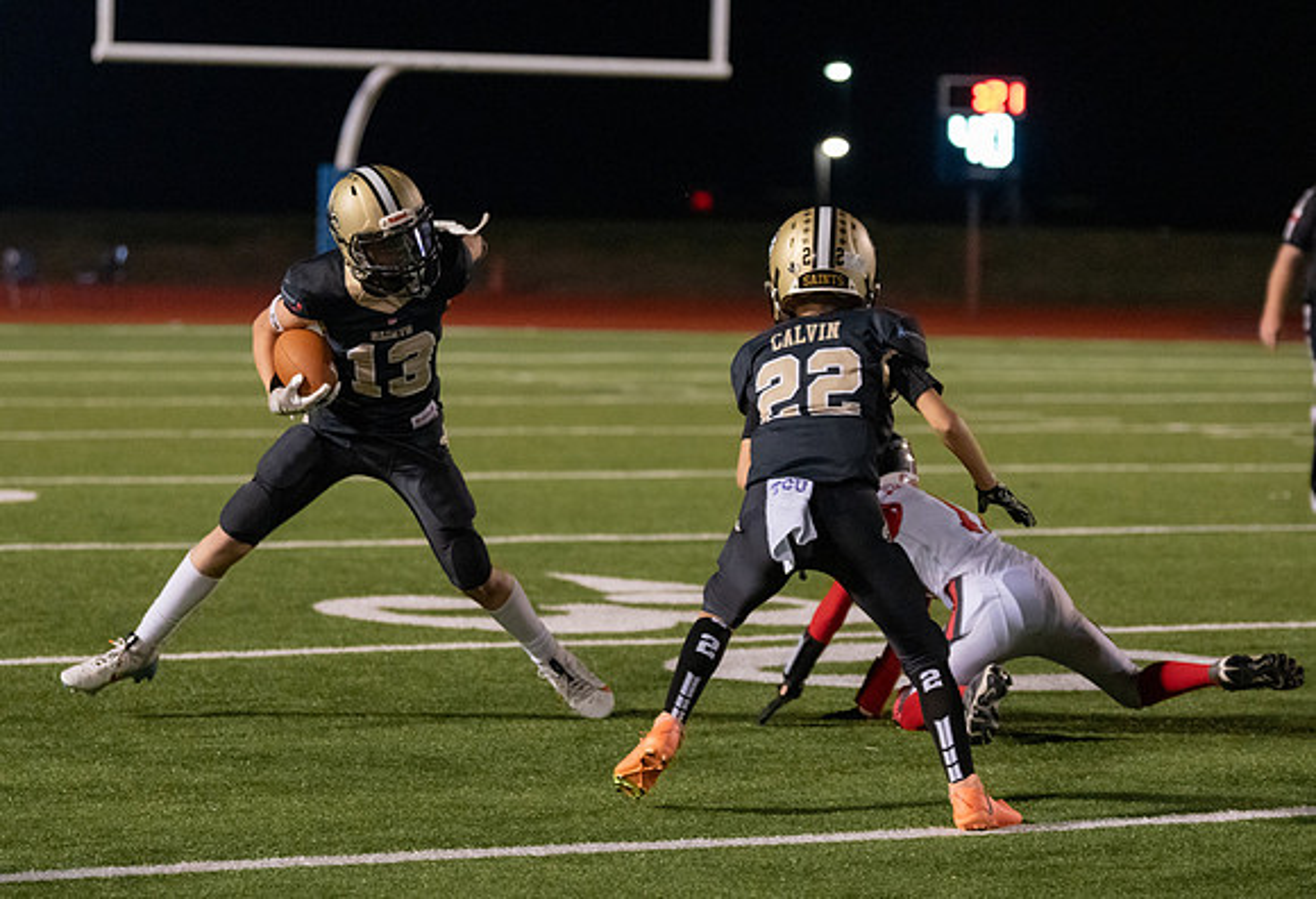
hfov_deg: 14.3
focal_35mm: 143
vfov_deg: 9.8
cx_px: 593
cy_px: 425
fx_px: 5260
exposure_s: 1/1250
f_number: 2.8
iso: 6400
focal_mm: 102
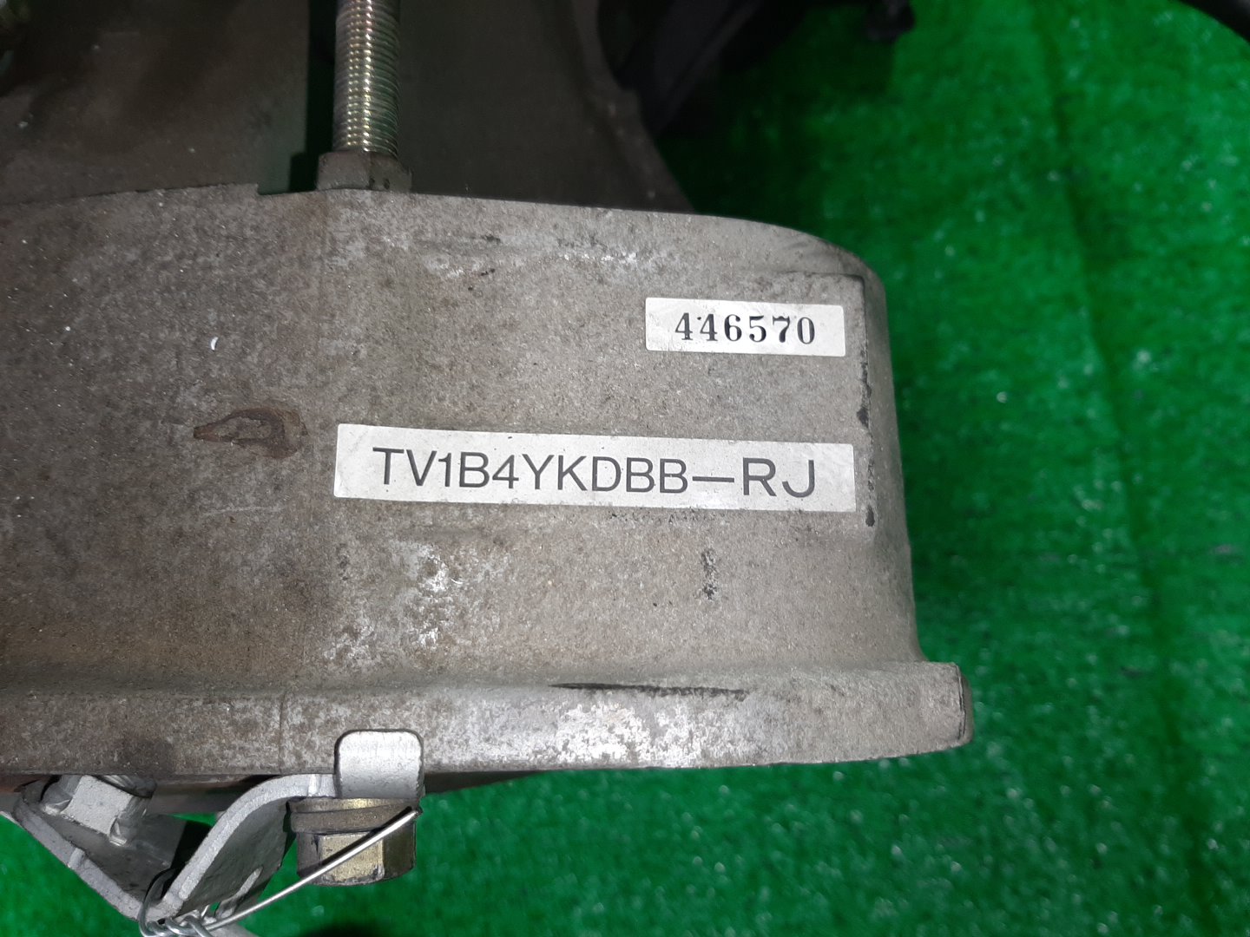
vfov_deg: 53.1
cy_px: 468
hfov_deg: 67.3
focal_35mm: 26
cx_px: 625
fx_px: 939
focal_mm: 3.93
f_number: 1.7
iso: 82
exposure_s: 1/60
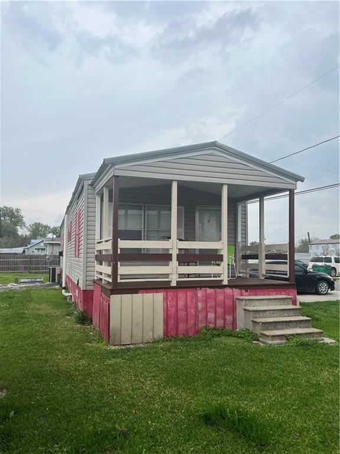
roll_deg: +0.5
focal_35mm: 26
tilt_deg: +3.4
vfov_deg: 67.3
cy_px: 227
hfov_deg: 53.1
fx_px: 340
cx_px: 170
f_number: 1.6
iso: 50
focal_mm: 5.1
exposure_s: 1/3311
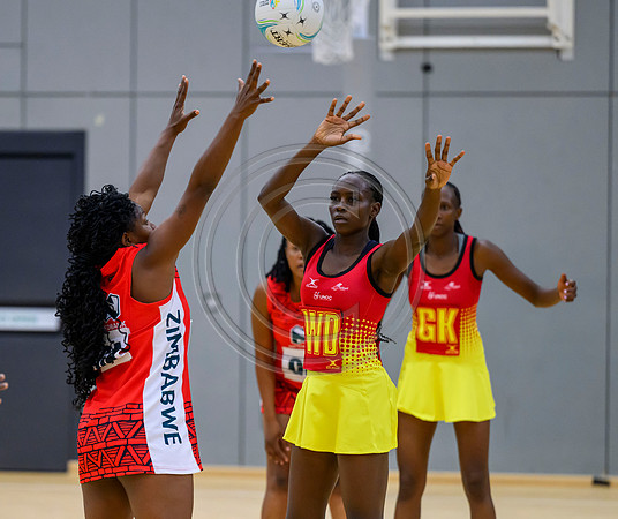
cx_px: 251
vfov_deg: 5.4
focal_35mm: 294
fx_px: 5478
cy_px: 322
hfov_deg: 6.5
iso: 4000
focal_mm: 200
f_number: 3.2
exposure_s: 1/1000
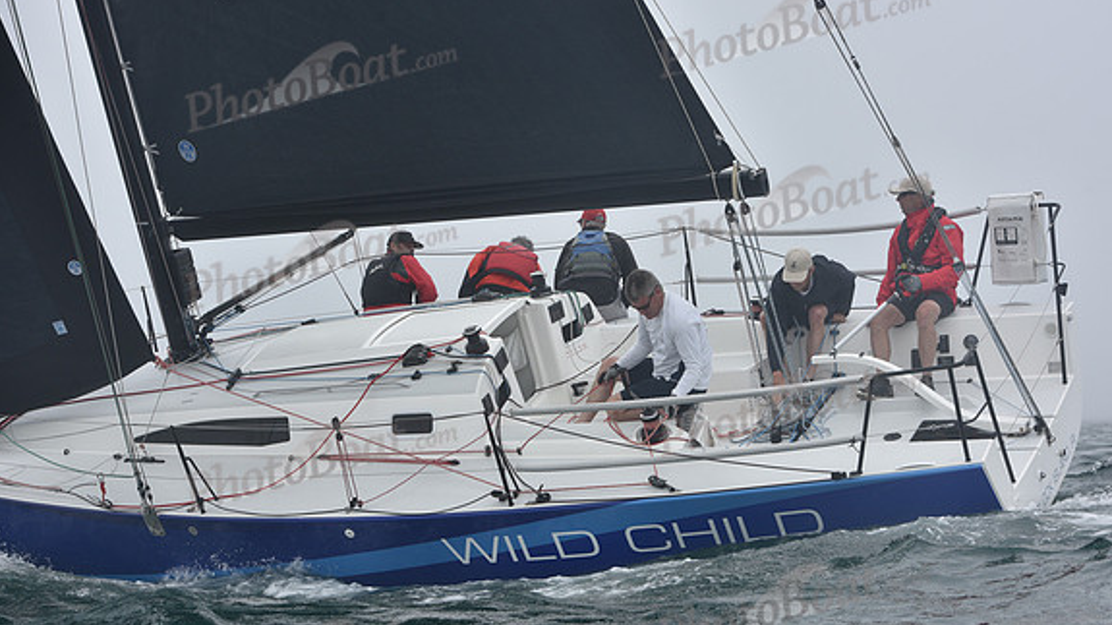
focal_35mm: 74
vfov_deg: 16.3
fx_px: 2181
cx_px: 559
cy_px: 334
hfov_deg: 28.6
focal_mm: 70
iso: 250
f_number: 8
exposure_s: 1/800
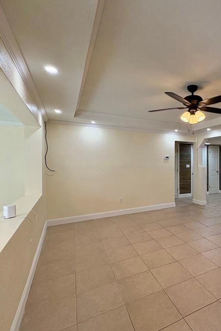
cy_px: 164
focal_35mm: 20
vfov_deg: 84.0
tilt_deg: +0.1
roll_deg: +0.8
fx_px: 184
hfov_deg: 57.4
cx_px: 176
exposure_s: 1/120
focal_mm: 2.22
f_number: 2.2
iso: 125
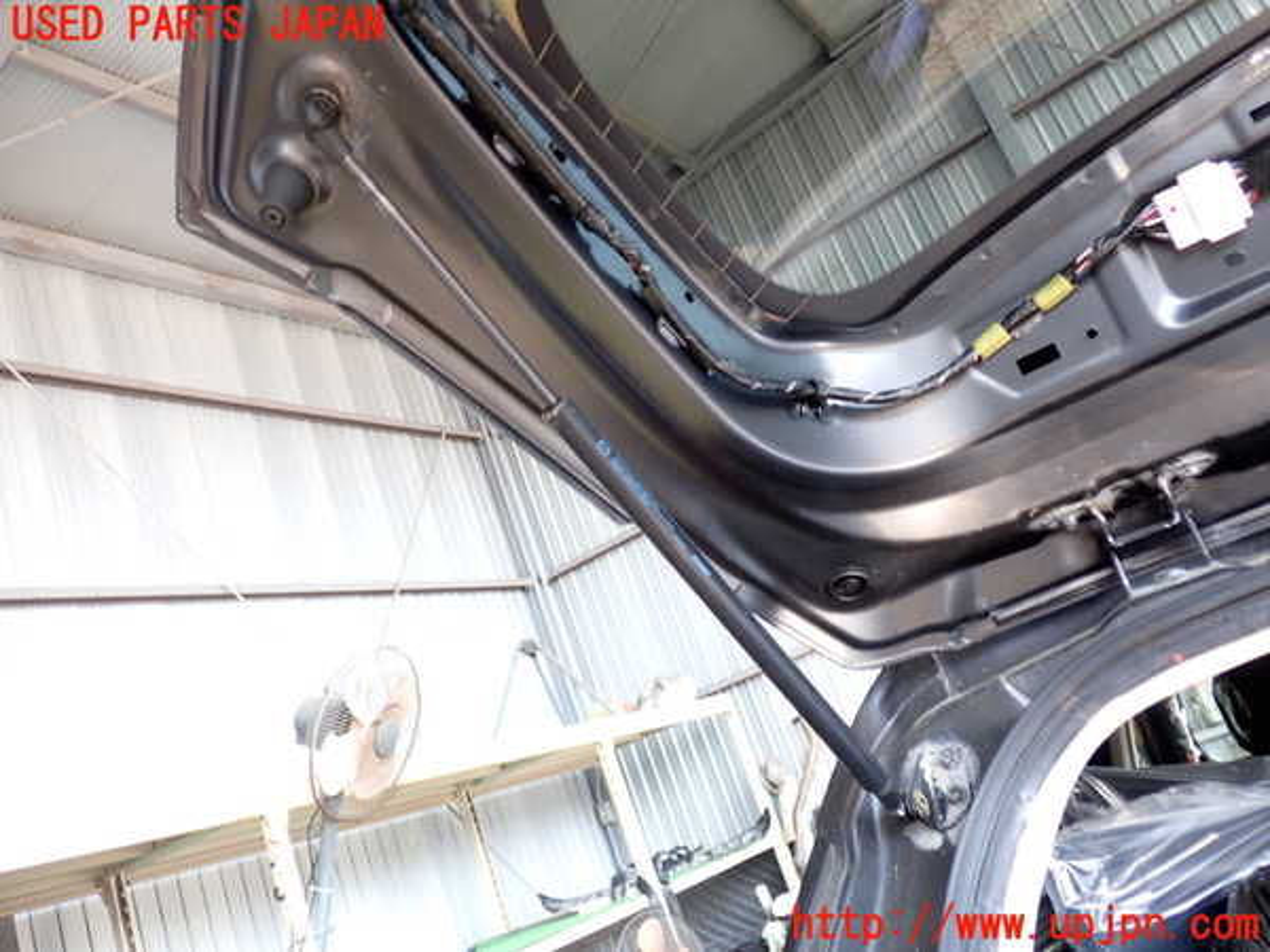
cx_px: 635
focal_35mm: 30
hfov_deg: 60.0
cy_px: 476
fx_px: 1101
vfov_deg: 46.8
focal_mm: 5.4
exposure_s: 1/60
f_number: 2.3
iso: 100
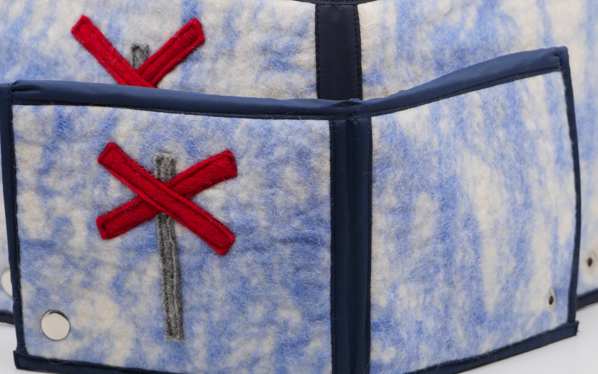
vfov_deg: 4.6
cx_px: 321
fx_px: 4612
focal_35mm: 283
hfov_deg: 7.4
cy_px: 120
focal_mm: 94
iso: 400
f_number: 5.1
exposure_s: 1/200
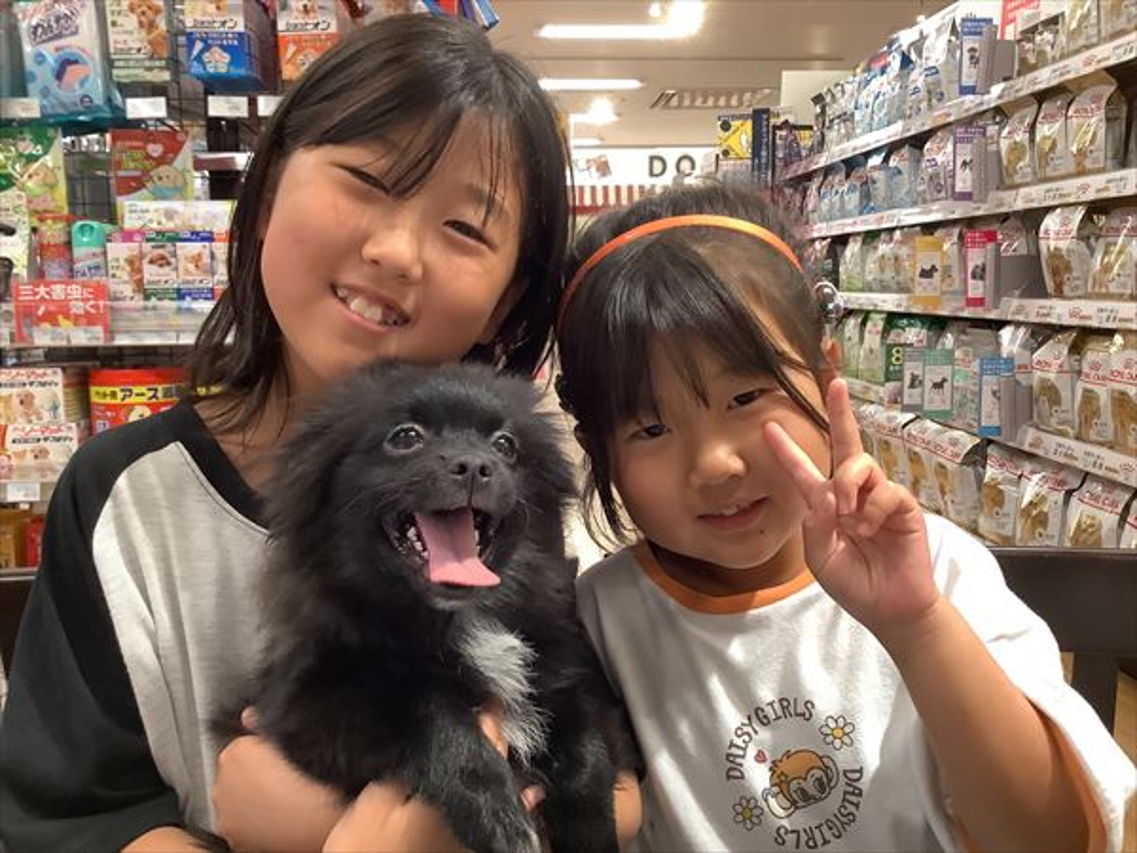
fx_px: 1018
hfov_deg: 58.4
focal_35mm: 31
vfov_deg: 45.4
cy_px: 426
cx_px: 568
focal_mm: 3.3
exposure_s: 1/60
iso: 320
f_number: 2.4
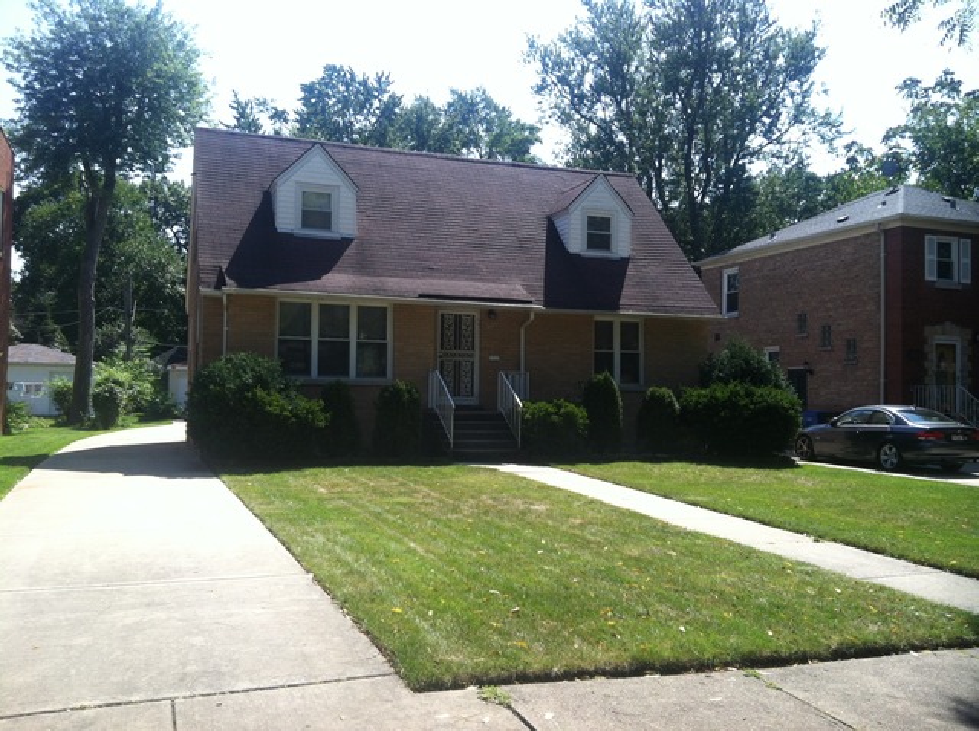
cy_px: 366
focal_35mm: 35
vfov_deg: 40.6
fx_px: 988
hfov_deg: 52.7
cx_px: 490
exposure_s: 1/625
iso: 80
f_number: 2.8
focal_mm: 3.85
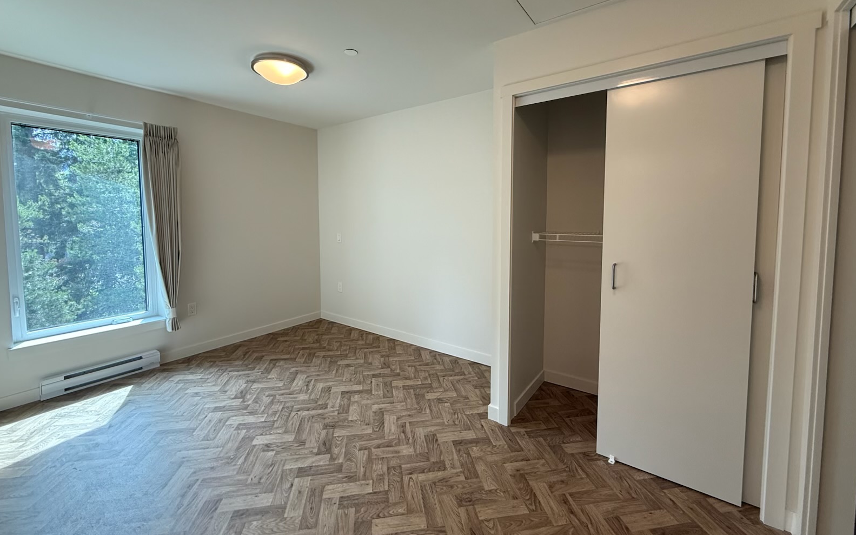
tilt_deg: -3.2
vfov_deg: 74.5
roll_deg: -0.1
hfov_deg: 101.5
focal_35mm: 15
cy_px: 236
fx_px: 350
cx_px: 428
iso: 200
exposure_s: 1/120
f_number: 2.2
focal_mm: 2.22
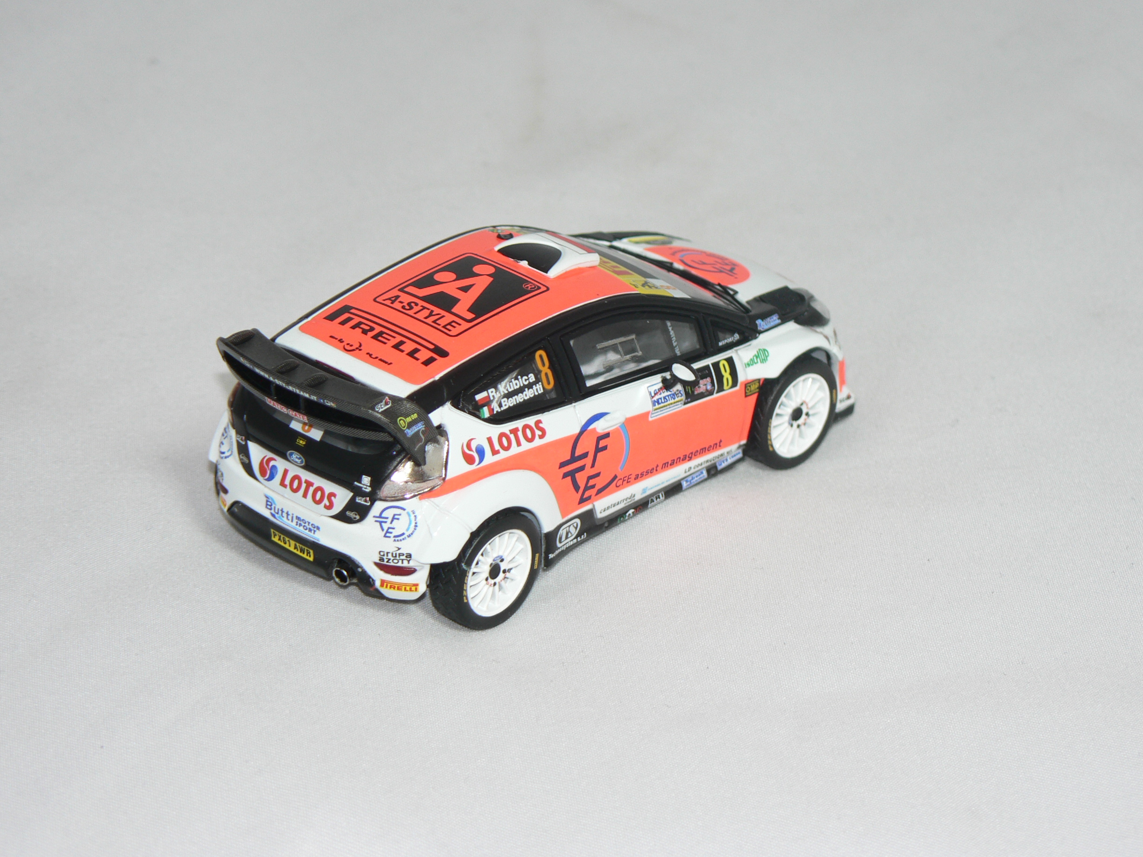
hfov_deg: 12.5
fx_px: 5217
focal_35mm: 158
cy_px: 414
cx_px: 560
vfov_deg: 9.4
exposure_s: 1/60
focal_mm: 25.1
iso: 80
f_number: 3.3
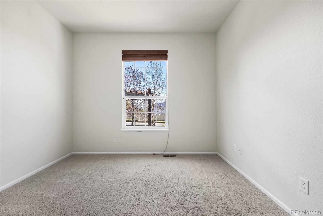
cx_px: 162
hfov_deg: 96.7
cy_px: 108
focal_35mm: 16
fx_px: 144
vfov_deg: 73.8
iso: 200
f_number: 8
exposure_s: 1/100
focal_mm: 16
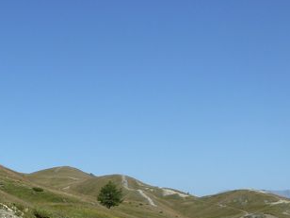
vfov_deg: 21.1
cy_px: 259
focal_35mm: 65
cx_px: -83
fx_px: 545
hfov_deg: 25.7
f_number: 5
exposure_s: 1/400
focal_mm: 4.1
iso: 80
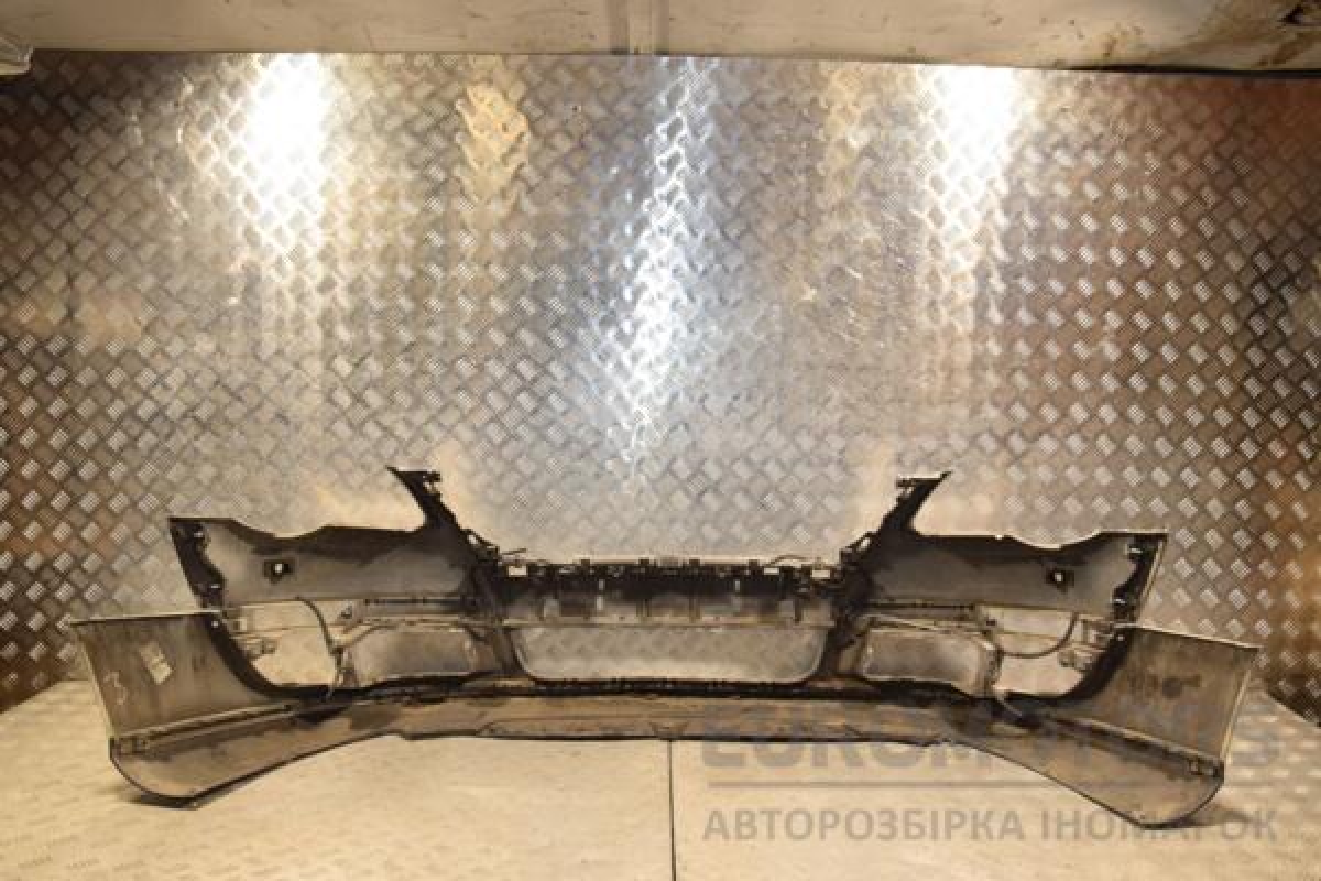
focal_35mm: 27
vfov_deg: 47.9
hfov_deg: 67.4
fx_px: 991
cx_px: 660
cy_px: 440
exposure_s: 1/200
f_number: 7.1
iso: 800
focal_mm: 18
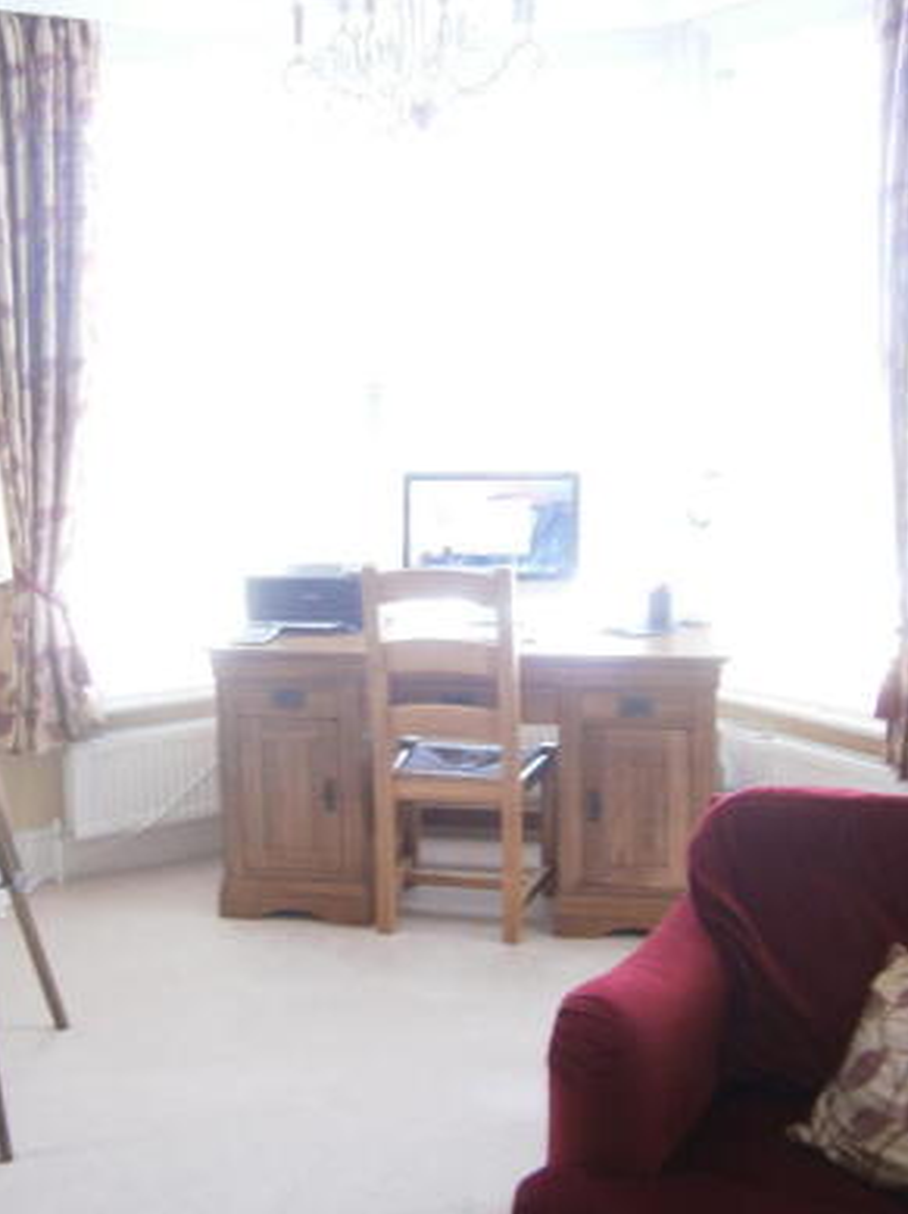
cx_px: 423
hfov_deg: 36.7
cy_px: 626
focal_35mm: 39
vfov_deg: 47.9
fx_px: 1366
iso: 125
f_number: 2.8
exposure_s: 1/15
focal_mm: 4.7
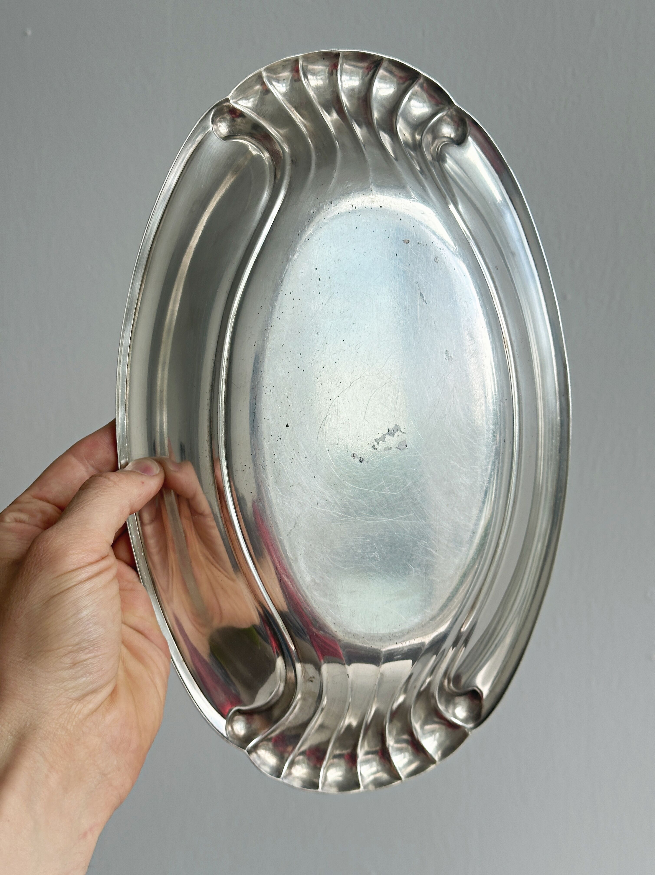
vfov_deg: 39.7
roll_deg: +1.8
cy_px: 438
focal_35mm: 48
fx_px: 1212
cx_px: 328
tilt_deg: -5.8
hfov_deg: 30.2
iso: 64
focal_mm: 6.86
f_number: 1.78
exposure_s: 1/1305
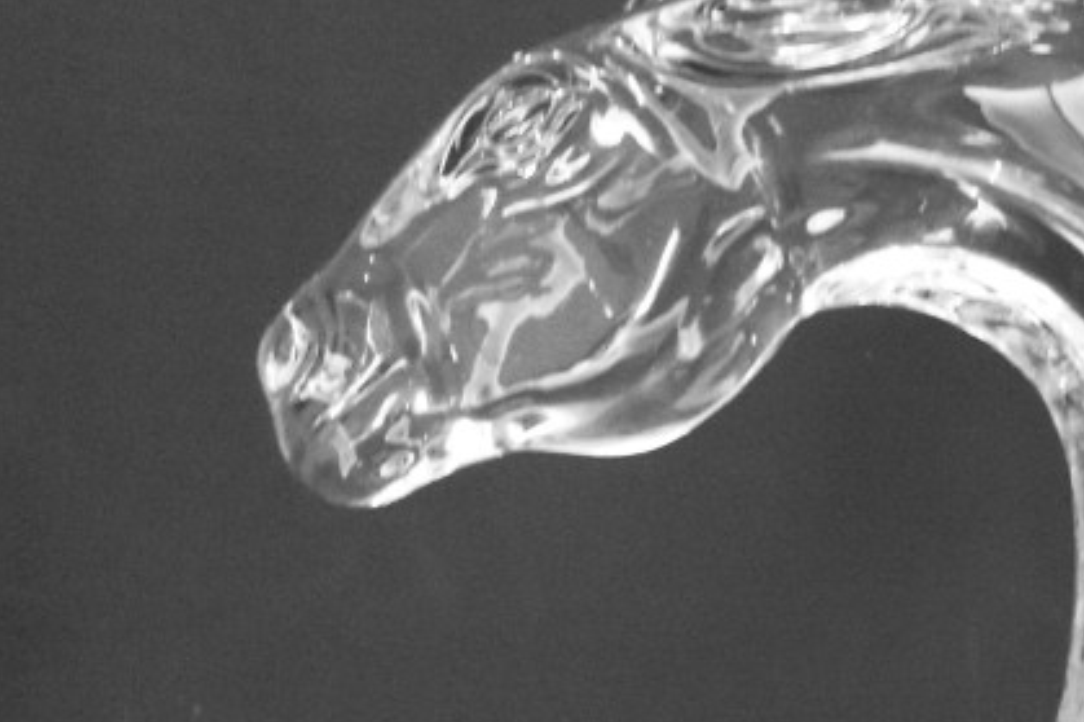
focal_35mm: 89
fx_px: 2679
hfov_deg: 21.7
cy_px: 598
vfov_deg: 15.2
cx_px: 1180
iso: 400
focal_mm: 6.3
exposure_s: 1/20
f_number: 3
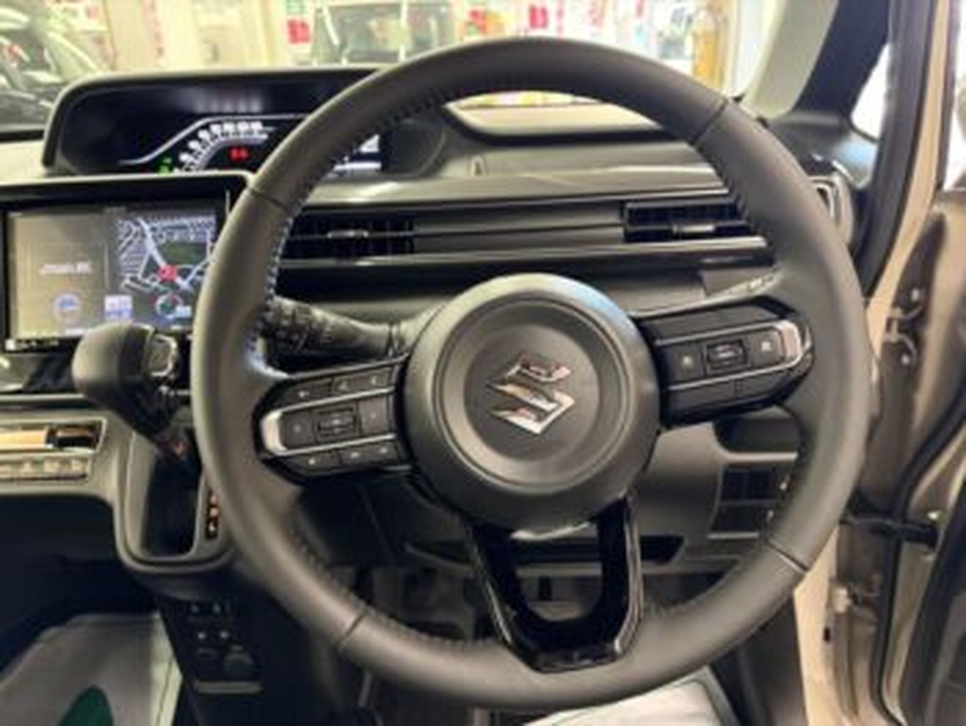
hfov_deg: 67.3
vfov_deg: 53.1
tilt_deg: -22.0
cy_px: 363
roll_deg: +3.6
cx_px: 483
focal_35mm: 26
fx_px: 726
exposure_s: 1/33
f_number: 1.6
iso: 400
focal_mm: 5.96
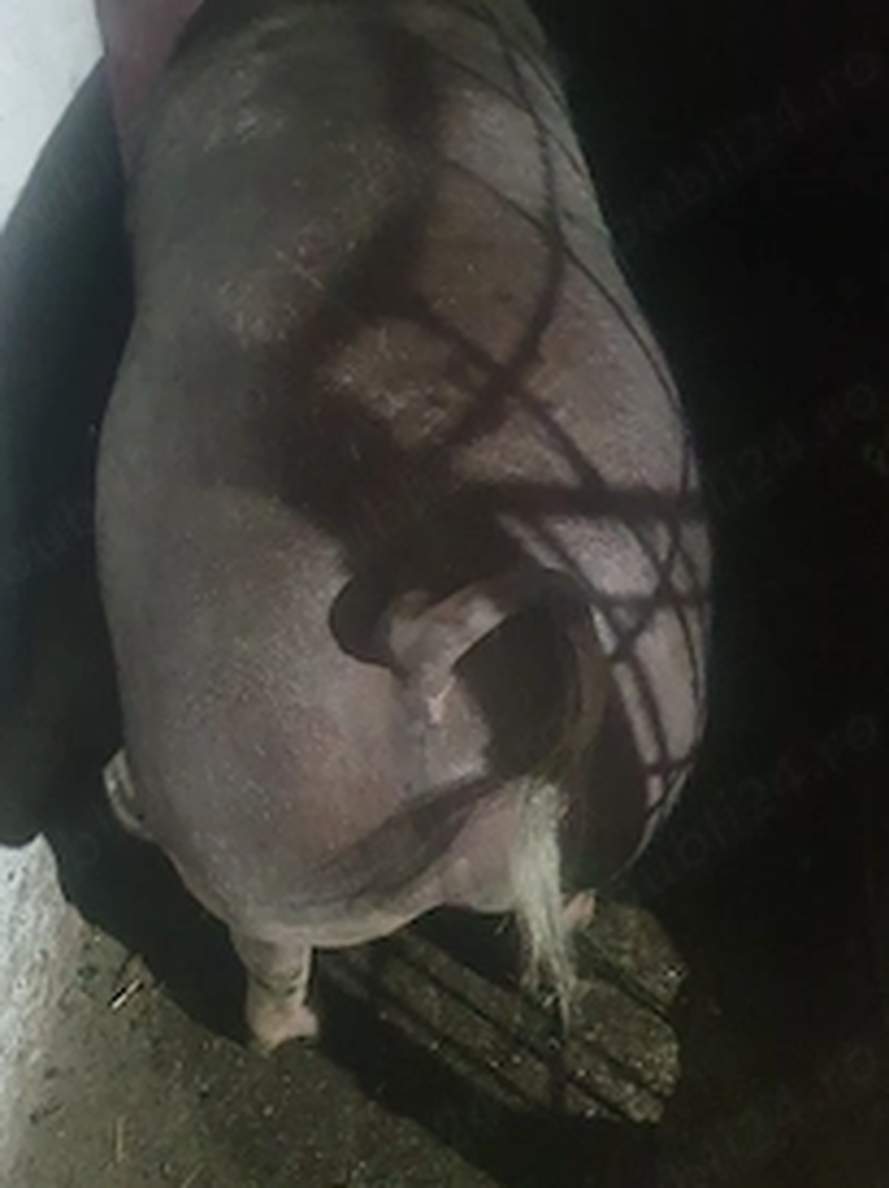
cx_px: 282
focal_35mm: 38
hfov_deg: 37.2
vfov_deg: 49.0
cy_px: 555
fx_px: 1303
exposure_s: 1/50
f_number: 1.5
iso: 1000
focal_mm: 4.32
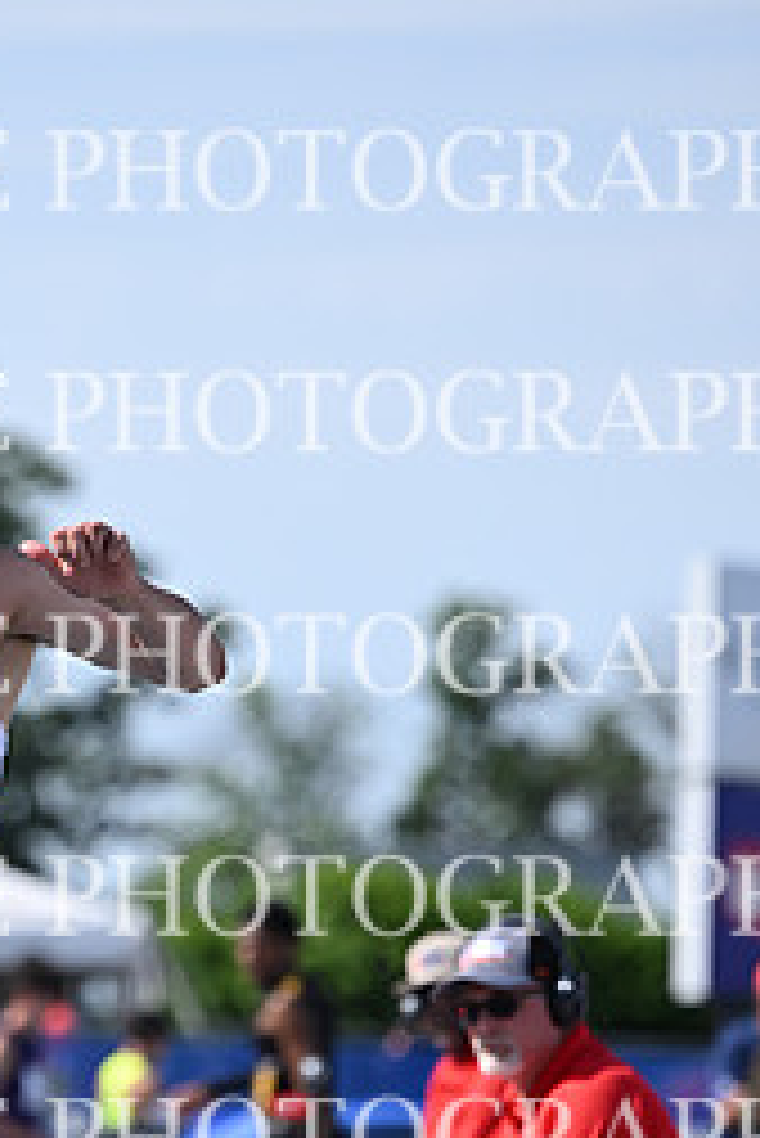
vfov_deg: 5.1
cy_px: 1017
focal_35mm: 401
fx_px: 12680
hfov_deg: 3.4
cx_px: 16
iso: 500
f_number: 3.5
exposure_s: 1/6400
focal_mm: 175
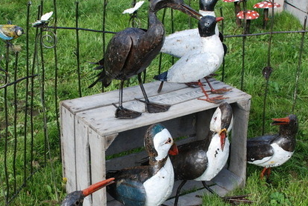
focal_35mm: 81
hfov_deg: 25.0
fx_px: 694
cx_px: 131
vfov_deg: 16.9
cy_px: 144
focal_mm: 28
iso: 100
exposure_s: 1/125
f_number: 5.6
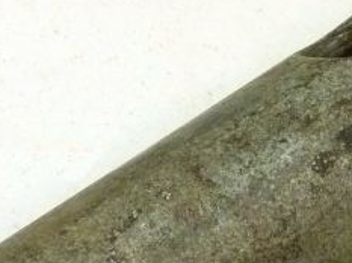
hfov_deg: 6.3
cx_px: 152
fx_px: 3178
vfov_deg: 4.7
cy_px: 305
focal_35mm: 313
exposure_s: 1/40
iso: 400
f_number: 4.2
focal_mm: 12.8
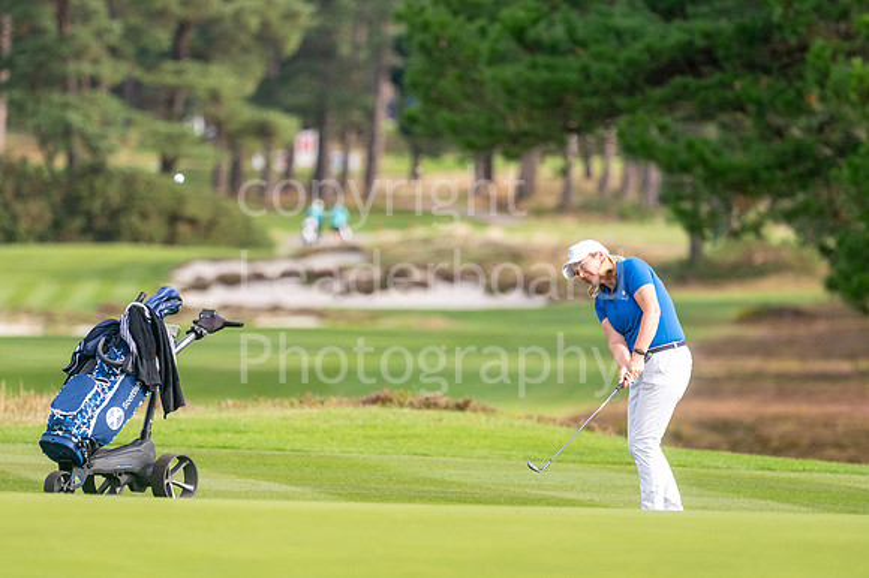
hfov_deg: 4.6
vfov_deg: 3.1
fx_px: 10856
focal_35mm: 450
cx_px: 434
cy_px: 289
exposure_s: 1/2000
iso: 400
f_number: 4
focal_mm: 300
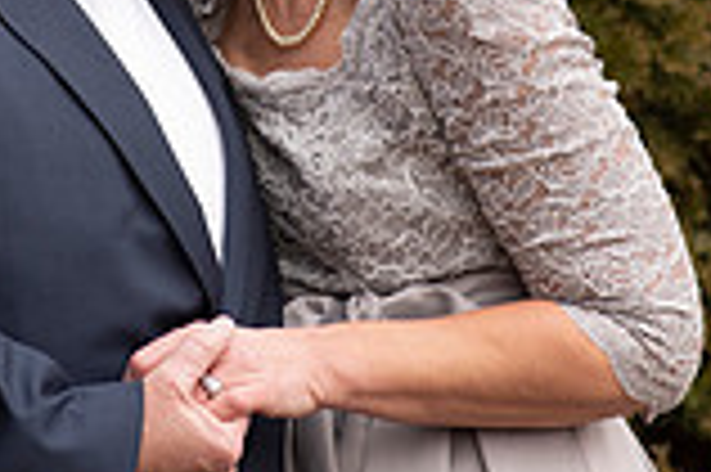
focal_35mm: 313
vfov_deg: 4.4
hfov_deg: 6.6
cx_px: 238
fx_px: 6175
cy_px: -281
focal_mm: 85
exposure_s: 1/125
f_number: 2.5
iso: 100
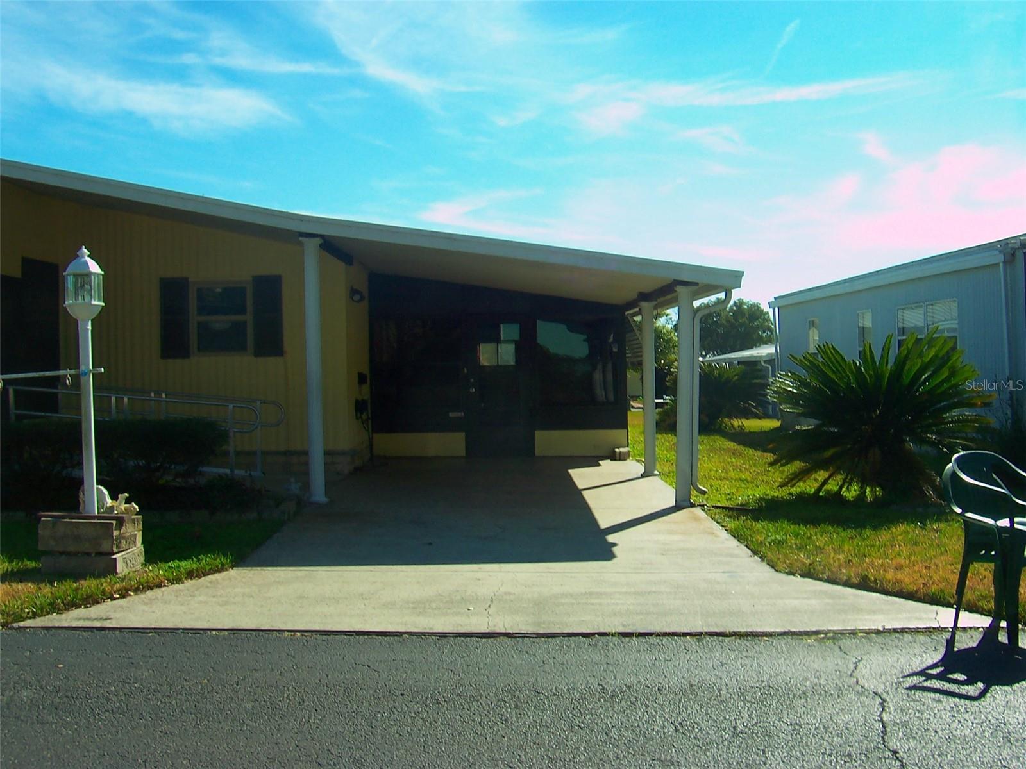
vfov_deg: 38.7
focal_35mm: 37
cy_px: 384
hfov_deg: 50.1
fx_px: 1097
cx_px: 513
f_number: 5.6
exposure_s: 1/250
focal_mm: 5.6
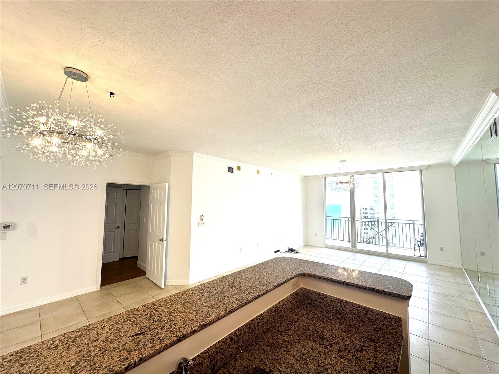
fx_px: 202
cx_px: 250
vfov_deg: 85.7
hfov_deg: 102.1
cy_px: 187
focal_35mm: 14
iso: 40
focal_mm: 2.22
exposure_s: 1/169
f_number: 2.2
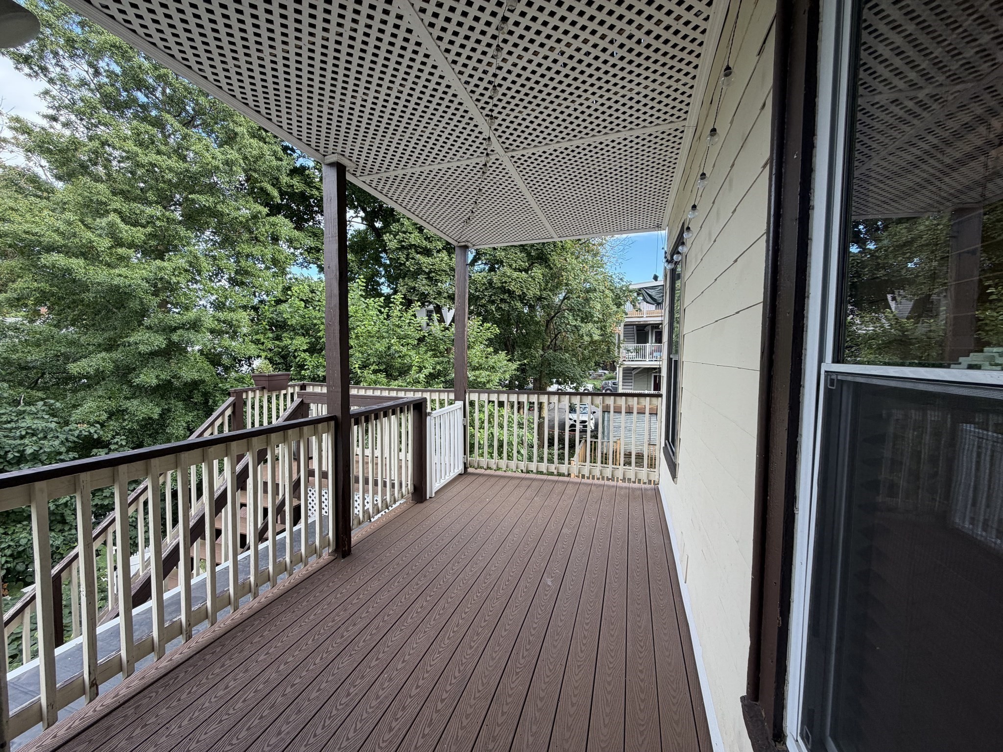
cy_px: 376
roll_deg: -0.4
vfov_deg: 85.7
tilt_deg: -3.3
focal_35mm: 14
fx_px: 406
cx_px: 502
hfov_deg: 102.1
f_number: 2.2
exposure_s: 1/121
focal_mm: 2.22
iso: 64
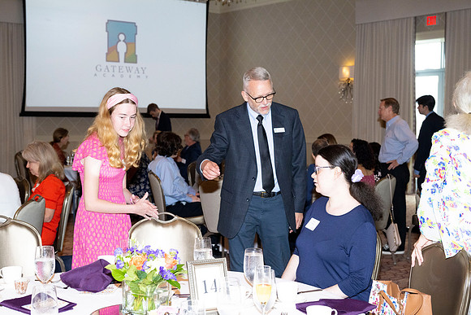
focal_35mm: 51
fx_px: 667
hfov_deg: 38.9
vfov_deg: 26.5
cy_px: 158
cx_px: 236
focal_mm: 51
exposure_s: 1/200
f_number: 5.6
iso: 2500
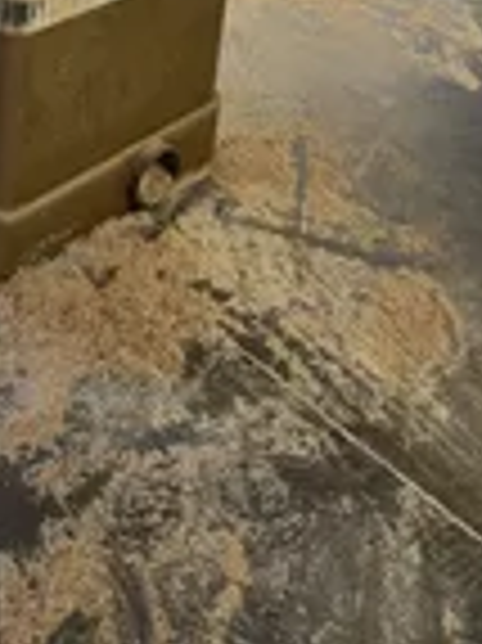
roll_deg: -5.8
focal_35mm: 67
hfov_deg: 21.6
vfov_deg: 24.3
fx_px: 1246
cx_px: 99
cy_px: -252
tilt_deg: -20.2
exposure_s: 1/62
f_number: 1.78
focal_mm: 6.76
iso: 160
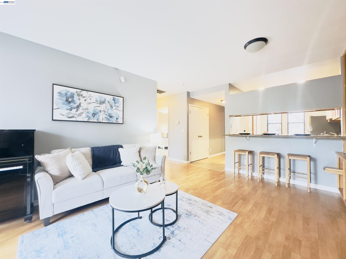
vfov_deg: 85.7
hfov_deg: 102.1
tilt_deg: +0.7
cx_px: 173
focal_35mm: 14
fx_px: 140
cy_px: 130
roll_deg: -0.8
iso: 800
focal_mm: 2.22
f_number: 2.2
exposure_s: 1/40
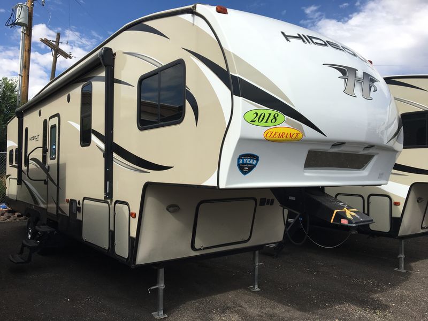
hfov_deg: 61.7
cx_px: 214
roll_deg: +0.2
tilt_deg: +3.1
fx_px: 359
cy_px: 160
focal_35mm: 29
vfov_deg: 48.2
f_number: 2.2
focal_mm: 4.15
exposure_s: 1/1748
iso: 25
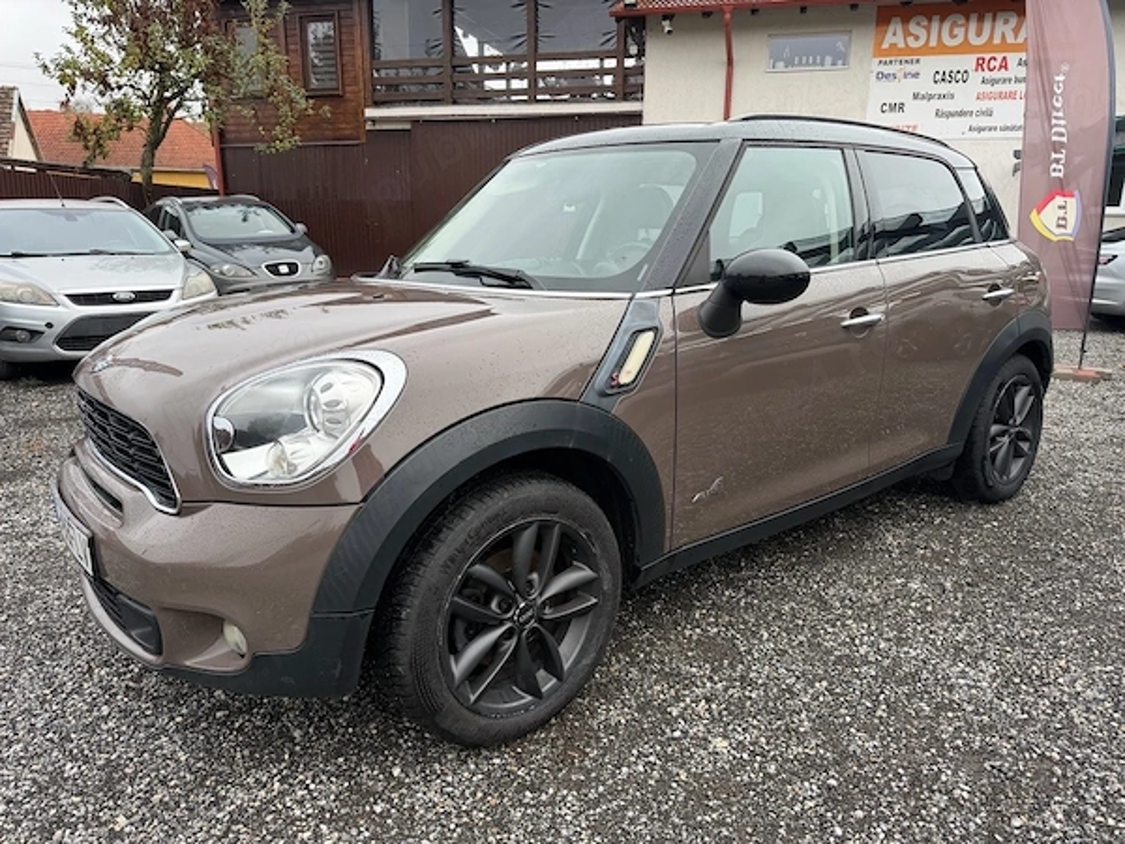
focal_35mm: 24
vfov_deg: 56.8
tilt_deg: -14.4
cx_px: 562
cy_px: 422
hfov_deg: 71.6
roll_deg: -0.1
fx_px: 780
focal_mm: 6.76
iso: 80
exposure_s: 1/397
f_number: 1.78
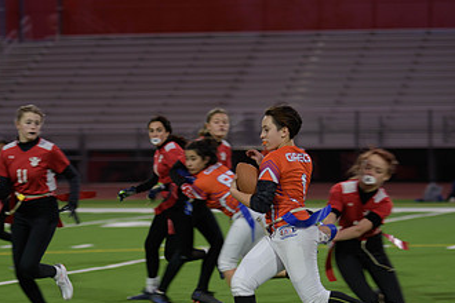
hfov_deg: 9.8
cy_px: 255
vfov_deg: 6.5
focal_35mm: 211
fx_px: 2667
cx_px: 207
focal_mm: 120
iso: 400
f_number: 2.8
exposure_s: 1/200
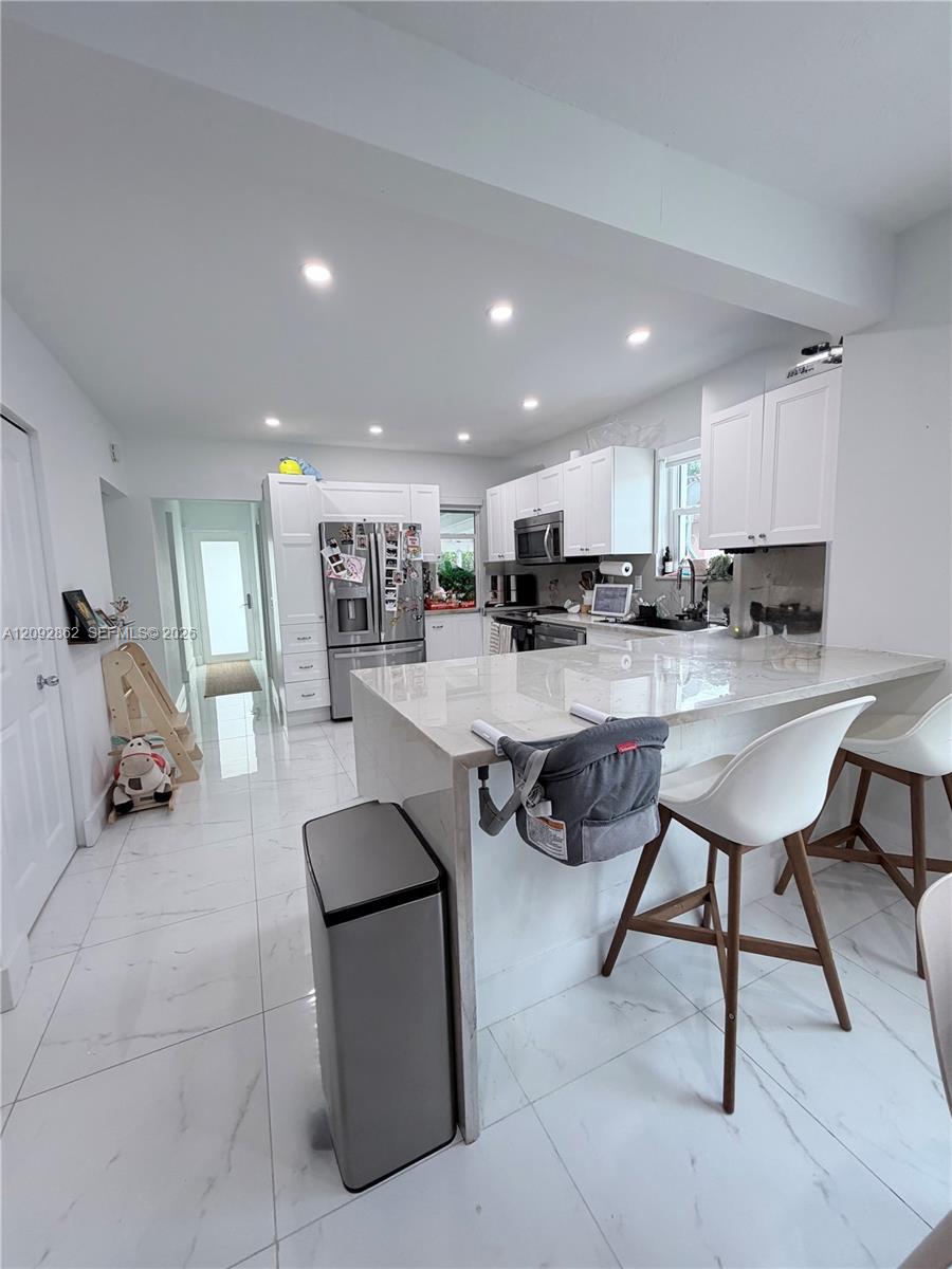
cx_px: 476
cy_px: 634
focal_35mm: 14
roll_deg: +1.8
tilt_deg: -6.7
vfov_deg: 102.1
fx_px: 513
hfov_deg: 85.7
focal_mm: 2.22
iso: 160
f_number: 2.2
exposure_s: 1/120
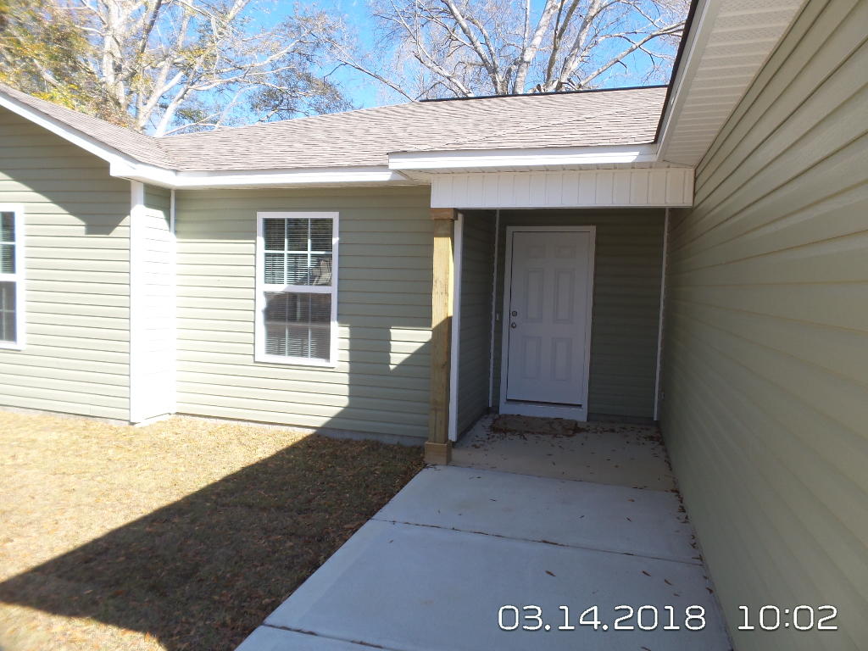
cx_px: 434
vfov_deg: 58.9
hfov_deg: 73.9
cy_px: 326
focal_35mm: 23
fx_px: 577
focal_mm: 4.1
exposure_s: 1/400
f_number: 3.5
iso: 100
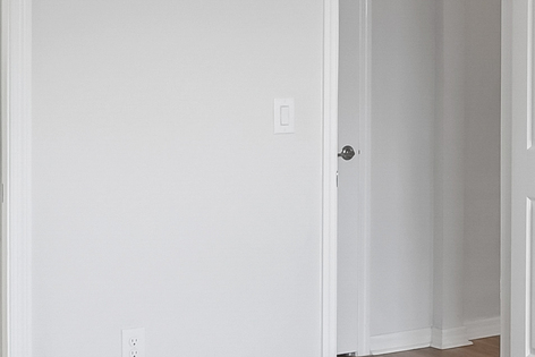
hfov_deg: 22.1
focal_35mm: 89
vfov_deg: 15.2
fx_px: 1323
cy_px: 48
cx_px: 521
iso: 400
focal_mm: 14
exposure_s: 1/13
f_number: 8
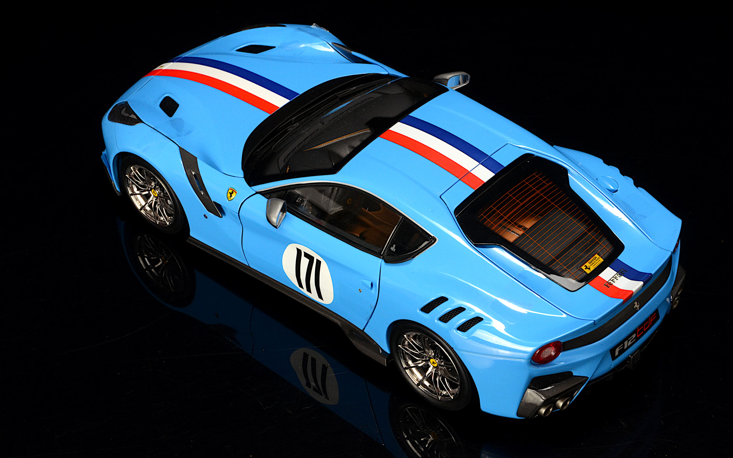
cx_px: 367
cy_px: 236
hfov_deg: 21.9
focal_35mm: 95
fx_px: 1898
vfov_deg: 13.8
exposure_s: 1/25
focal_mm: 62
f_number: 18
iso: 1000
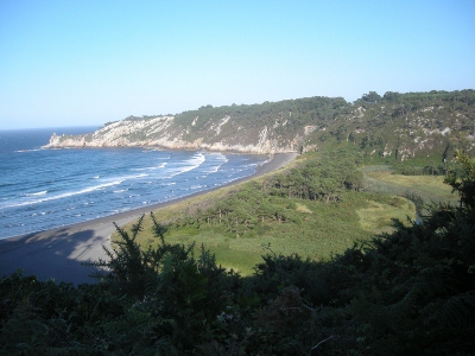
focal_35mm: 35
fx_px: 480
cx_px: 238
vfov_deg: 40.7
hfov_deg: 52.6
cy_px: 178
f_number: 5.7
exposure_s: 1/184
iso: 72
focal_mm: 5.7
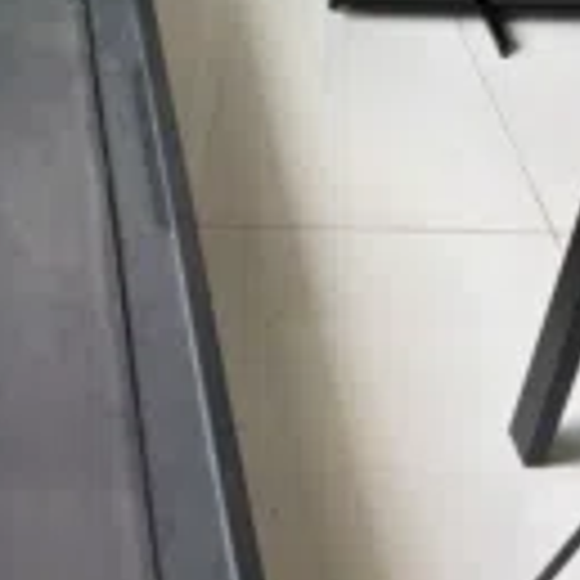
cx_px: -49
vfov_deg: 22.7
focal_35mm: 71
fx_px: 1346
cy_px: -85
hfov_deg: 23.0
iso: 50
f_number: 1.6
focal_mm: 5.96
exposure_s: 1/122
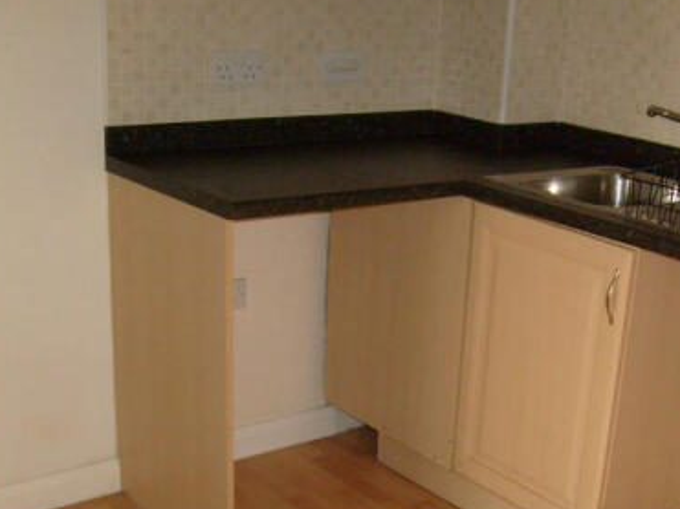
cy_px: 341
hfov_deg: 34.6
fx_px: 1080
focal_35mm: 55
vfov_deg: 26.4
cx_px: 452
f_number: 2.8
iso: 200
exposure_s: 1/45
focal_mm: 5.8
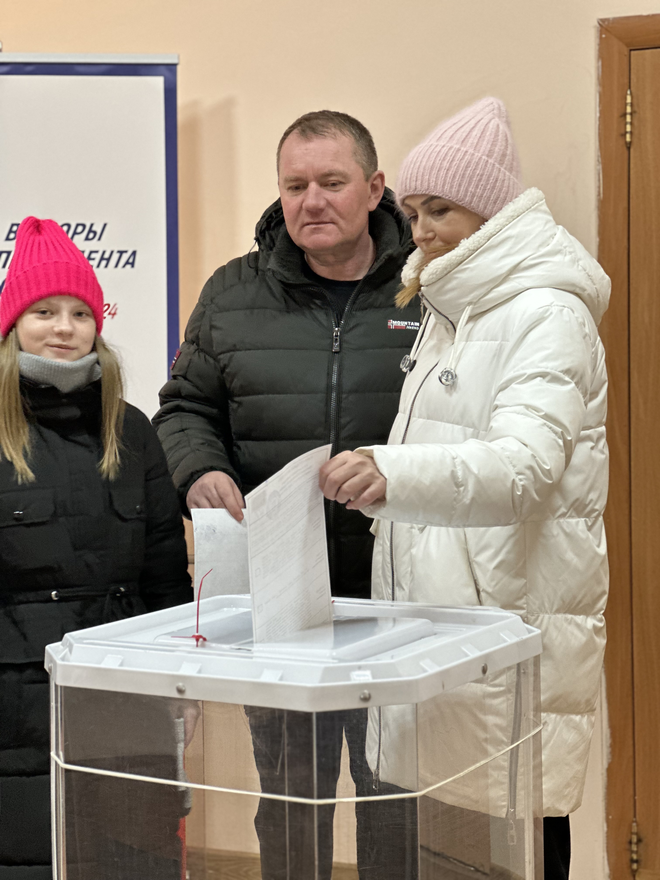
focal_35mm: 77
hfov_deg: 19.1
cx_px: 330
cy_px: 440
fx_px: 1957
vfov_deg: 25.3
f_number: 2.8
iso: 160
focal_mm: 9
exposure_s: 1/33
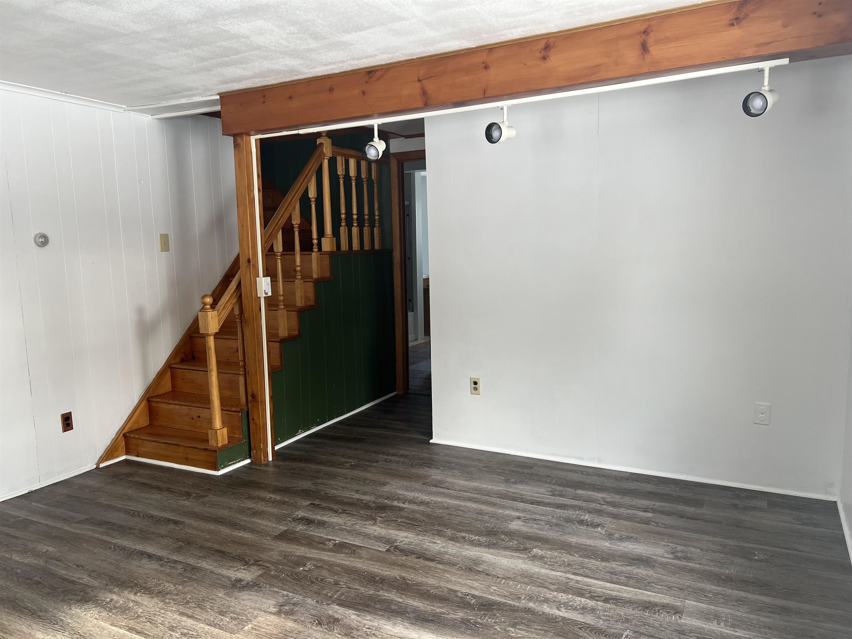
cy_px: 320
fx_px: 640
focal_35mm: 26
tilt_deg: -7.1
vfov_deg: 53.1
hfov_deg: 67.3
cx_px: 426
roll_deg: +2.0
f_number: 1.5
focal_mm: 5.7
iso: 80
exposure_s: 1/121
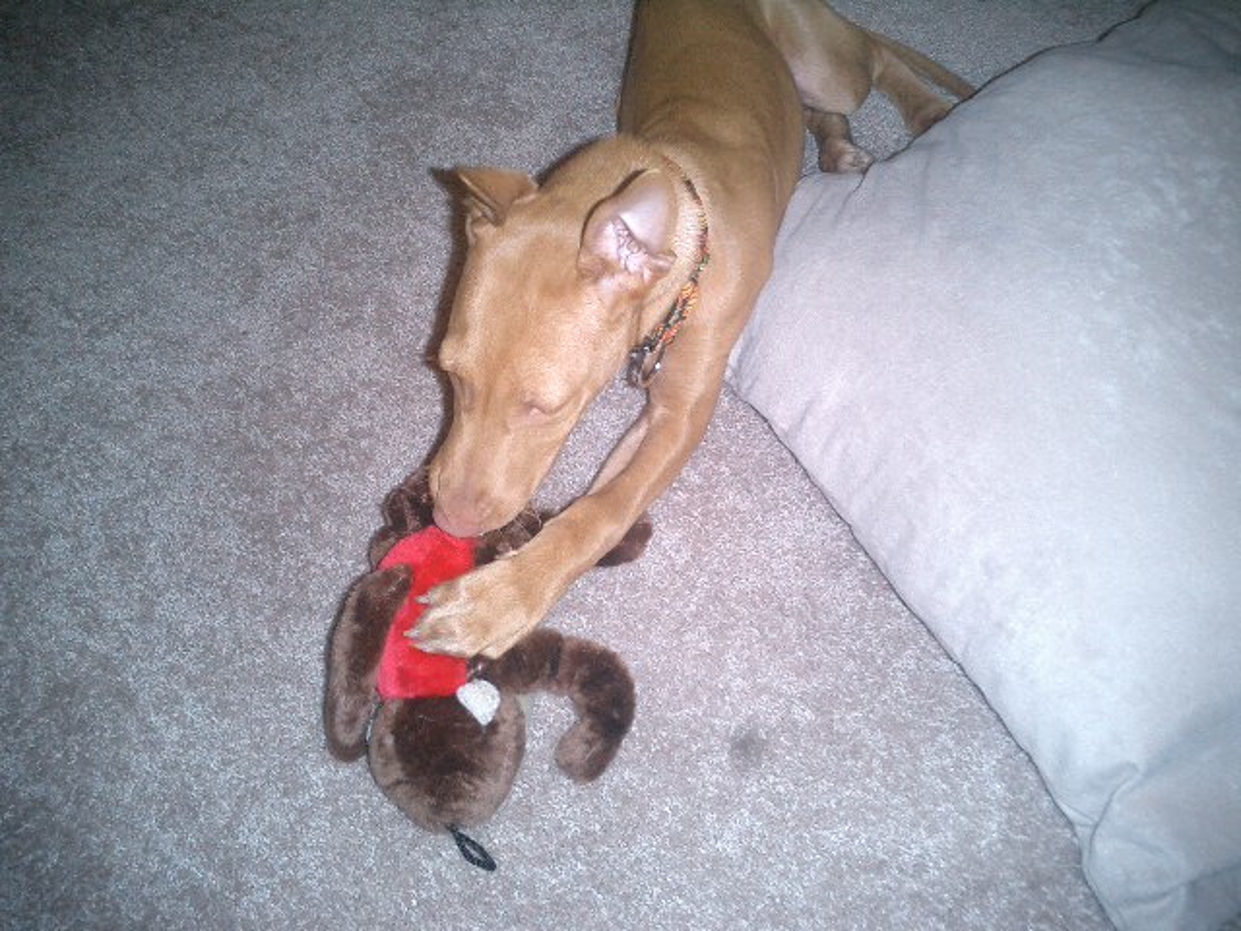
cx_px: 620
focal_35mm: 35
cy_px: 466
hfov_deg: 52.6
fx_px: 1255
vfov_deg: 40.7
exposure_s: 1/40
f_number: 4.2
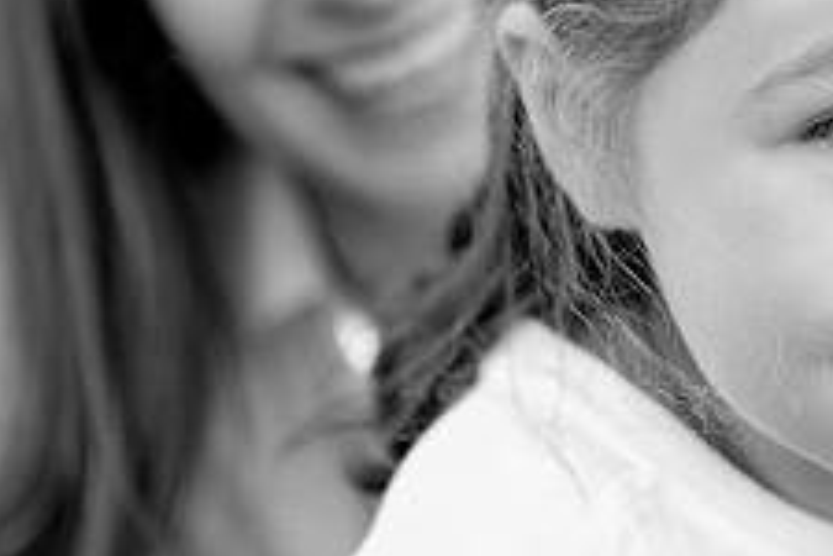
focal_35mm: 180
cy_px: 152
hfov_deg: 11.4
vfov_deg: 7.6
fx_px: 4165
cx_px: 489
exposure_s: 1/250
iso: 200
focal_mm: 70
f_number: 2.8
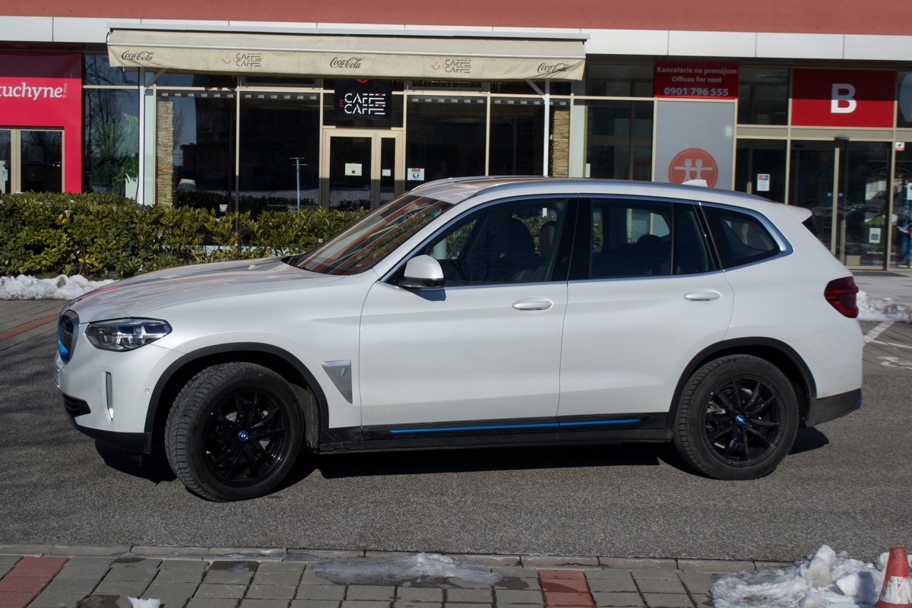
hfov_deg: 35.1
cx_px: 456
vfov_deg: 23.8
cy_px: 304
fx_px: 1444
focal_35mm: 57
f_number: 10
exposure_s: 1/400
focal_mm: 38
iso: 100
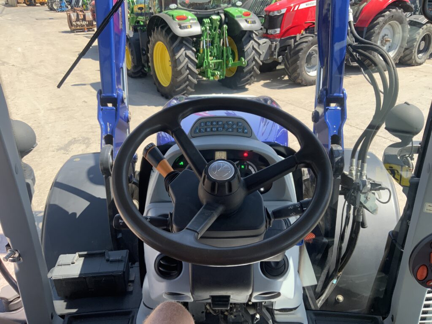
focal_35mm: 29
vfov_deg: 48.2
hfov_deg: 61.7
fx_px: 362
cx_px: 216
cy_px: 162
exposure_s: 1/286
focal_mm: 3
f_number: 1.8
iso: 16
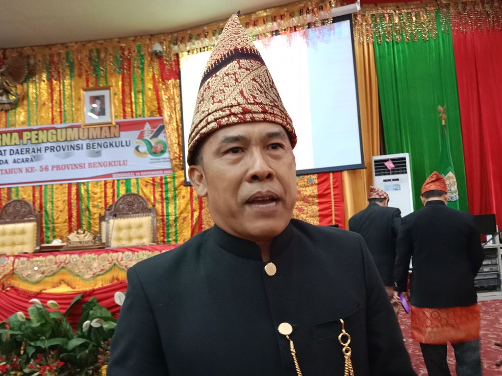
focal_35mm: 27
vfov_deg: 51.4
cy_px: 188
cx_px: 251
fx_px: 392
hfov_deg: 65.3
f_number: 2.2
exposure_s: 1/16.7
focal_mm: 3.65
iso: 1232
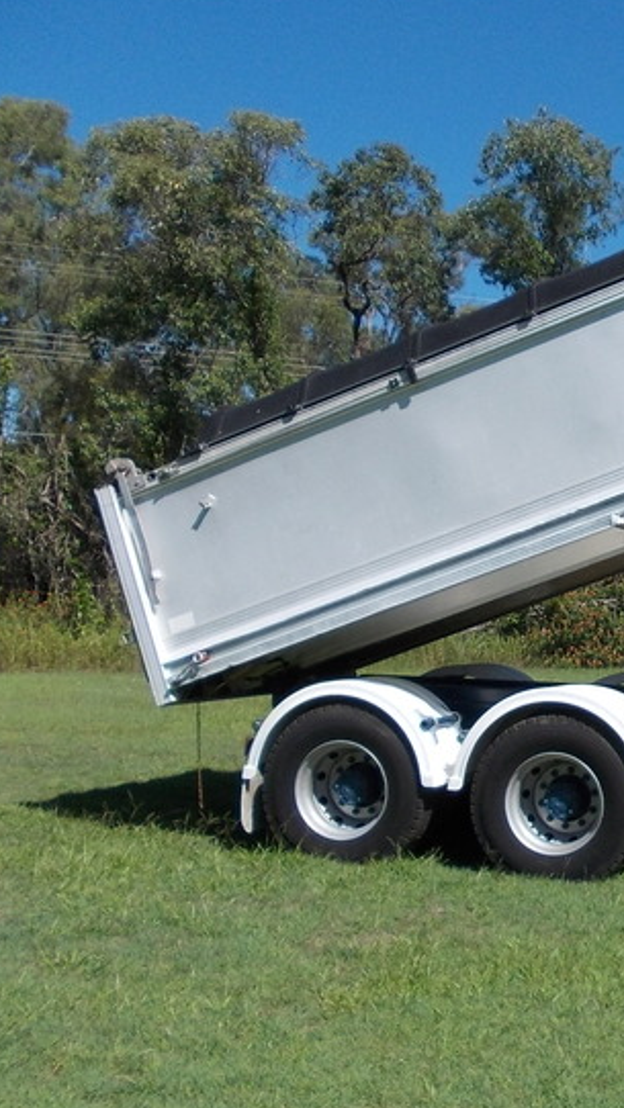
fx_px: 1323
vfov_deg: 45.5
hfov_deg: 24.2
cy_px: 566
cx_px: 739
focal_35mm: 45
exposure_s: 1/400
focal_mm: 4
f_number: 5.4
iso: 80
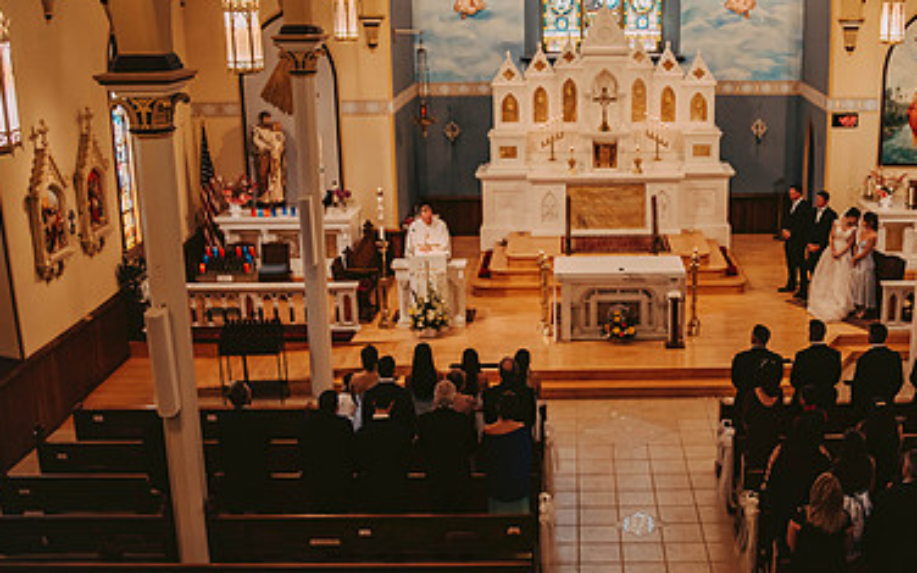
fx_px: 1100
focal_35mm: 44
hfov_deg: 44.7
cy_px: 267
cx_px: 600
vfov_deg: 29.2
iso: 800
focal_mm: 28
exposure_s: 1/100
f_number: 2.8
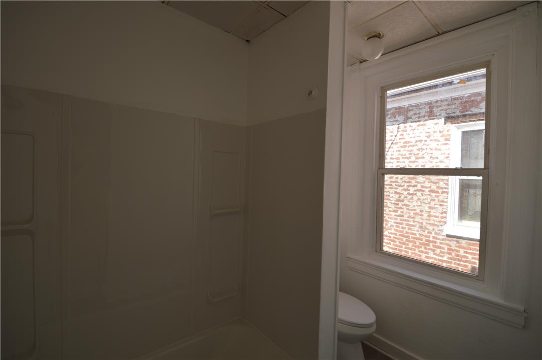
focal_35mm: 15
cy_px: 180
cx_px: 271
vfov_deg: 77.2
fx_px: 226
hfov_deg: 100.5
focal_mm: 10
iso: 100
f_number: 4.5
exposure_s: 1/100
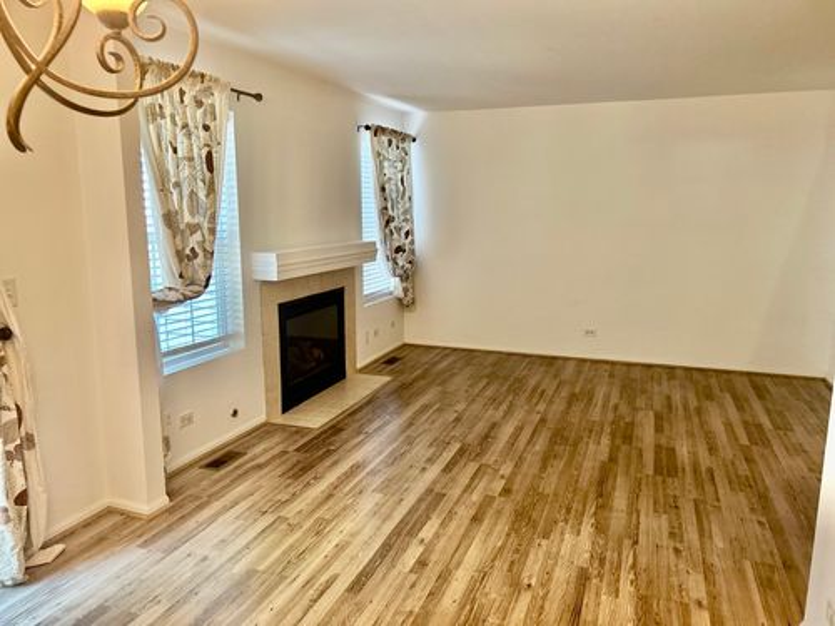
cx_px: 418
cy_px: 313
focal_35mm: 26
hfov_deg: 67.3
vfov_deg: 53.1
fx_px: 627
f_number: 1.5
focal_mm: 5.7
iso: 160
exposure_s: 1/60
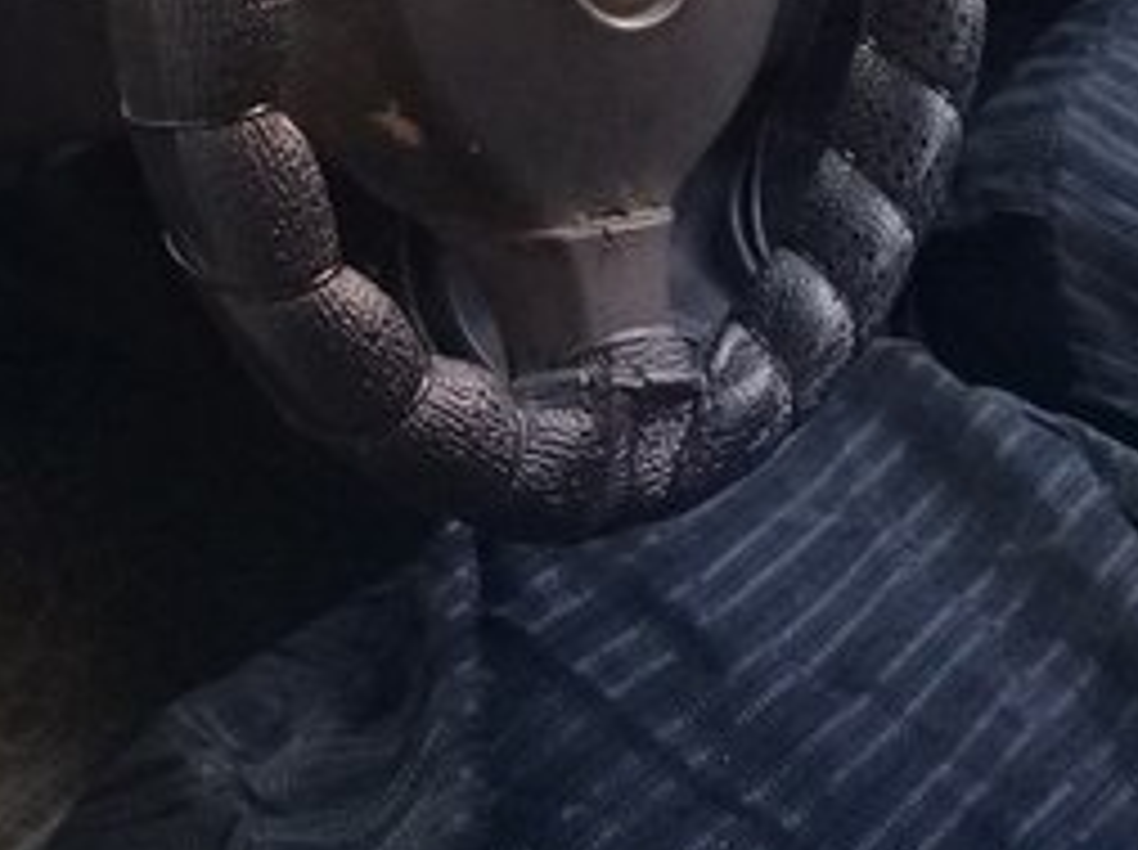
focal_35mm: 81
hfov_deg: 24.1
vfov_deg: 17.2
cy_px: -209
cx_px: 391
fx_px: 2659
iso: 125
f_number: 2.2
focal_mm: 3.3
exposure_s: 1/33
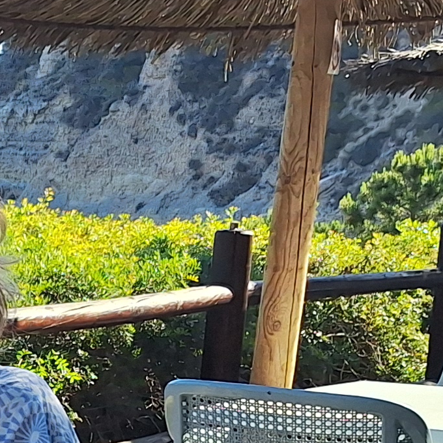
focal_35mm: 122
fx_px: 1766
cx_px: -517
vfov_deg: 13.9
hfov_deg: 12.2
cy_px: 529
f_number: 1.8
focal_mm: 5.54
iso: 40
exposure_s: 1/1232
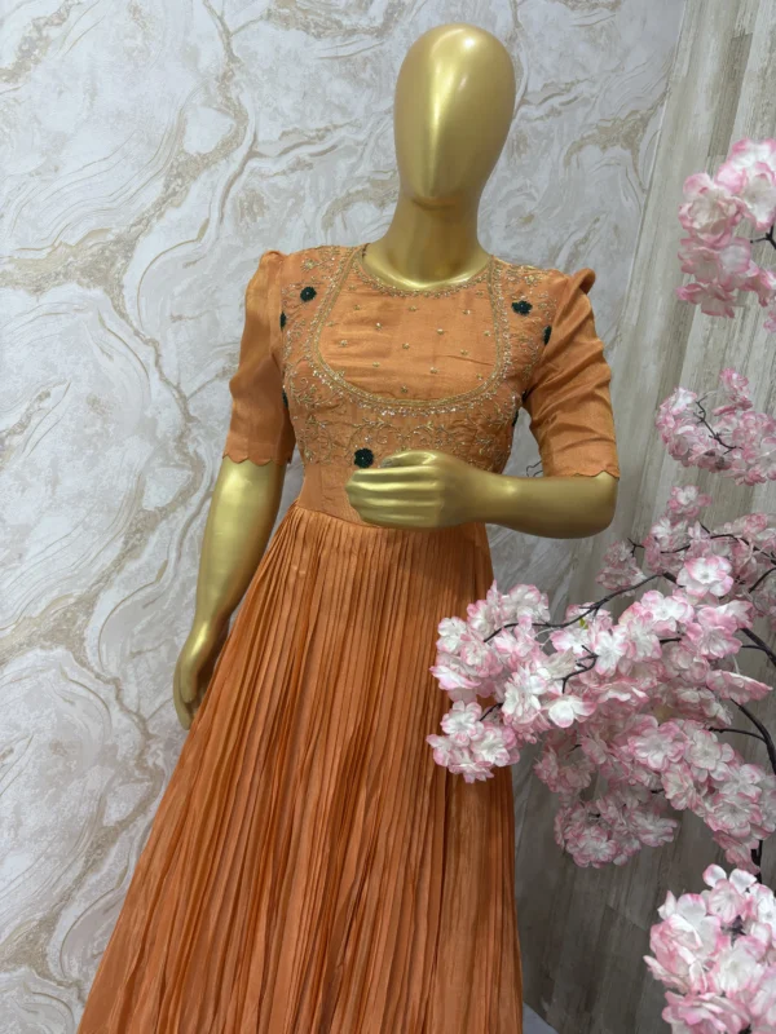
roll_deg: -9.6
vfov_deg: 67.3
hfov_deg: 53.1
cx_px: 388
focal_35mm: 26
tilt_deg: -6.9
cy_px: 517
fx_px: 777
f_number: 1.6
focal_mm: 6
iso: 80
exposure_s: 1/100
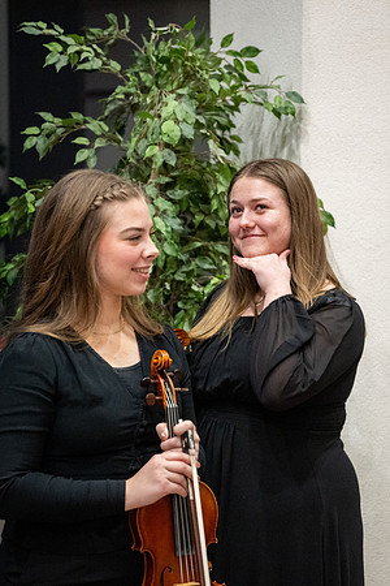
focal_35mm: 106
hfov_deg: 12.9
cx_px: 272
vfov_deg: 19.2
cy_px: 294
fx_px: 1728
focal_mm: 70
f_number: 2.8
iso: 3200
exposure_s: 1/250
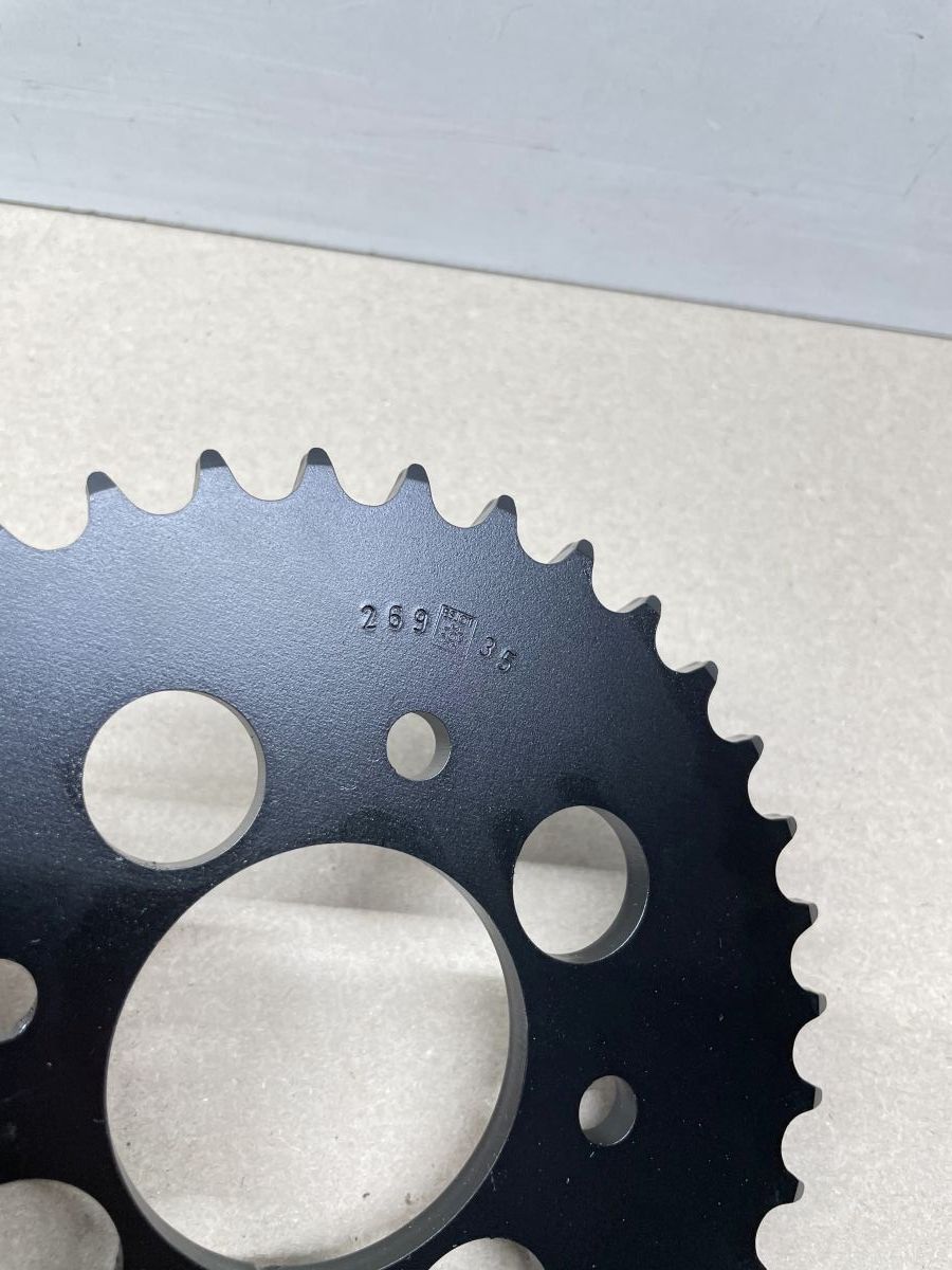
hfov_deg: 53.1
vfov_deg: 67.3
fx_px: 953
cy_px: 635
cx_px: 476
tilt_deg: -65.2
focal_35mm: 26
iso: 100
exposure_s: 1/100
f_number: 1.6
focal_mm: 4.2
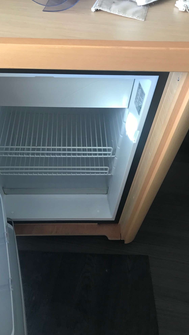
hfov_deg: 37.5
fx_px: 276
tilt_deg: -53.8
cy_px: 165
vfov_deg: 62.6
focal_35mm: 31
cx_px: 71
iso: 25
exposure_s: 1/30
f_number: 1.8
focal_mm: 3.99
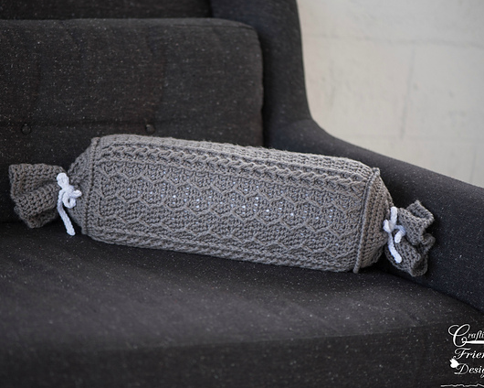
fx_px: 1705
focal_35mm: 119
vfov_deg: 13.0
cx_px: 219
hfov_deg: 16.2
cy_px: 194
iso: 200
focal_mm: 105
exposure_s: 1/200
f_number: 2.8
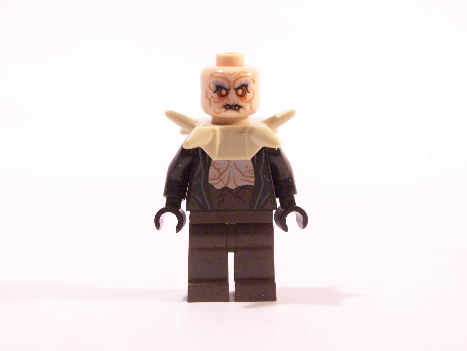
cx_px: 234
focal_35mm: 82
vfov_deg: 18.0
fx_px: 1106
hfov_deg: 23.8
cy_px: 176
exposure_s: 1/30
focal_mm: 13.7
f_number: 3.6
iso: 400
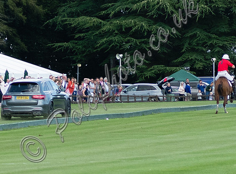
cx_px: 34
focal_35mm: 501
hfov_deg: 4.0
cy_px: 200
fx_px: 3398
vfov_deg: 2.9
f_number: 4
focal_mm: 70
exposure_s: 1/2500
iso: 400
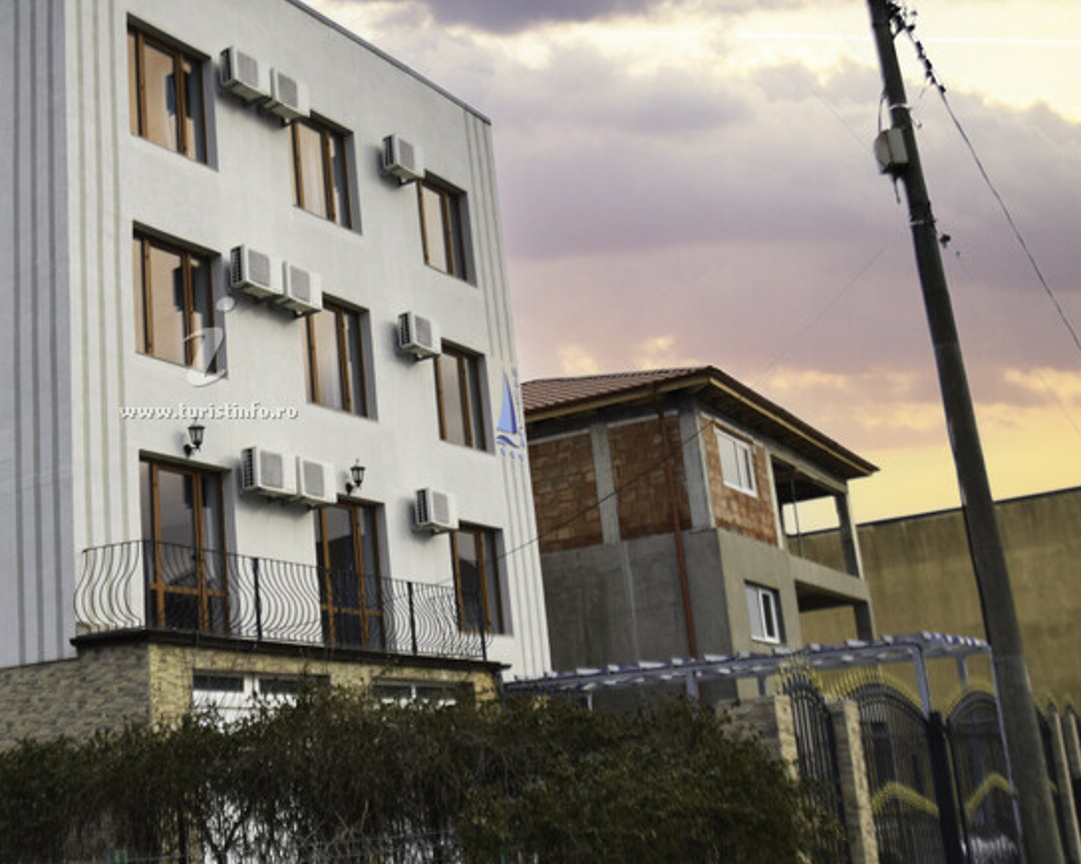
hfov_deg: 24.5
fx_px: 2459
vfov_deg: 19.9
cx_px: 242
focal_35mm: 77
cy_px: 390
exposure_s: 1/1250
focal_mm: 29
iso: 500
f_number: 2.8
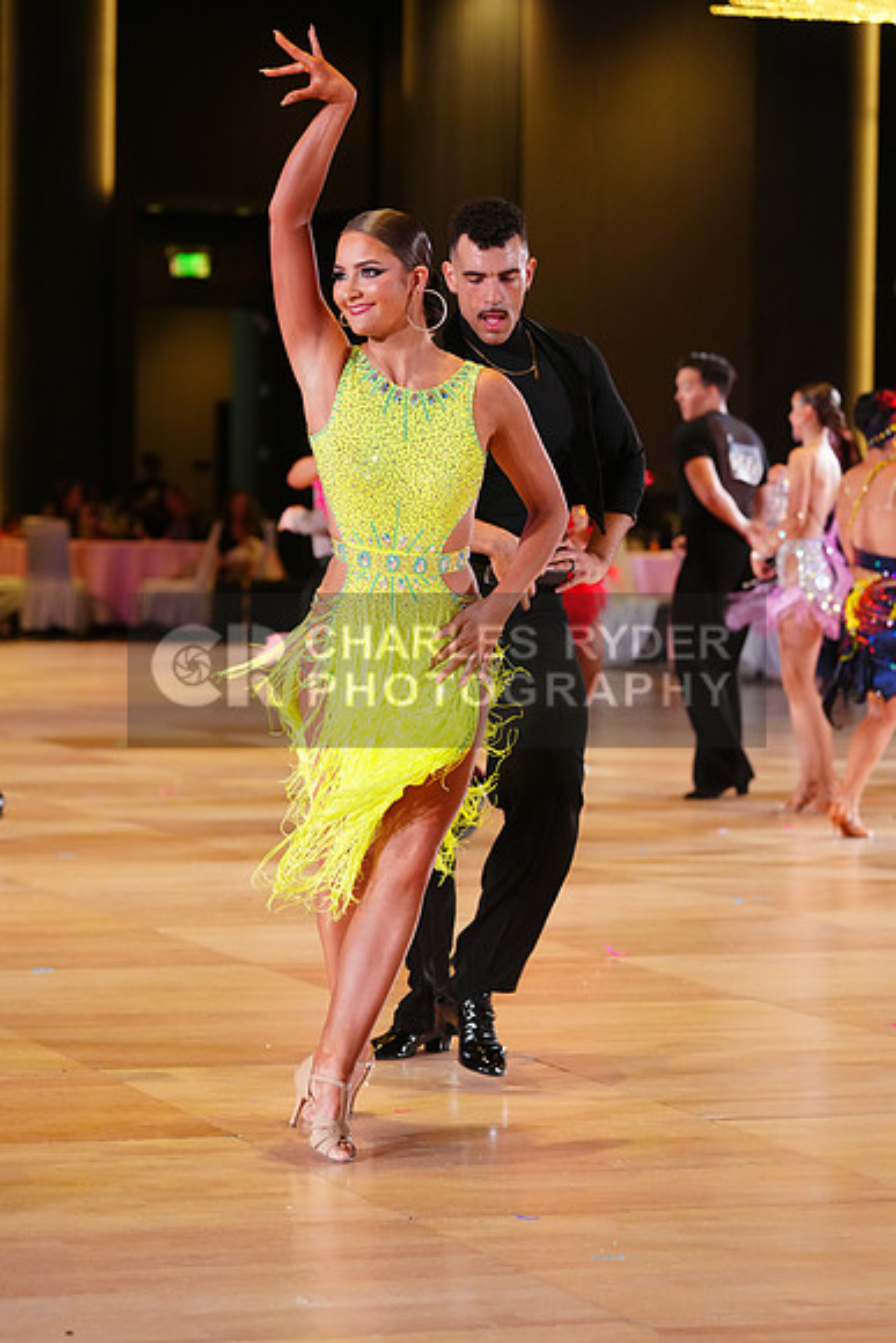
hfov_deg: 12.0
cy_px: 672
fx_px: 4253
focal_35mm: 114
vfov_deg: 17.9
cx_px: 448
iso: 3200
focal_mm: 114
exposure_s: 1/400
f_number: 4
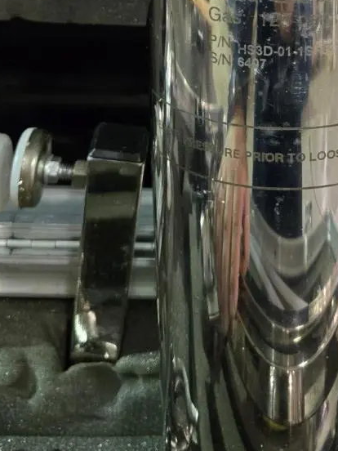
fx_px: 781
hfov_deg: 24.1
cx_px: 260
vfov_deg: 29.9
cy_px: -6
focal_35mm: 60
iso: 1000
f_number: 1.8
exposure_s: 1/60
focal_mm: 5.4
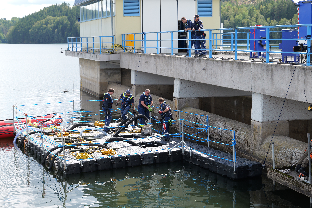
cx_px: 156
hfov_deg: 31.9
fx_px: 546
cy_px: 104
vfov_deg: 21.6
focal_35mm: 63
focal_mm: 63
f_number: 5
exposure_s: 1/200
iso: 100
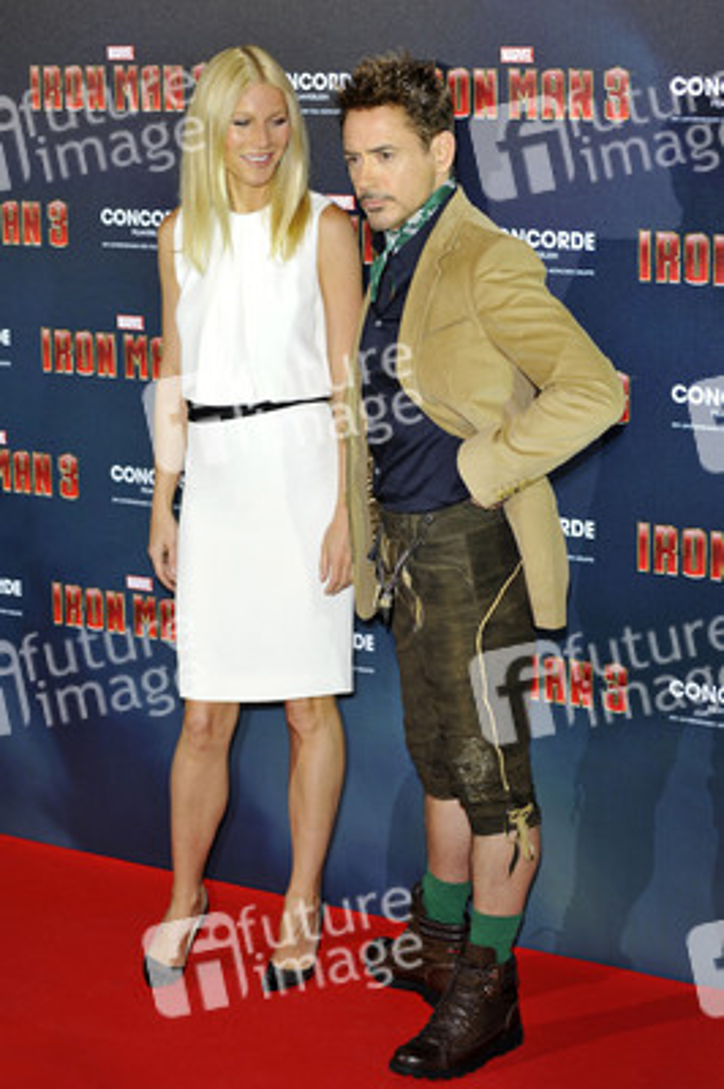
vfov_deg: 25.4
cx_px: 362
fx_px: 2417
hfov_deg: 17.0
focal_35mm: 80
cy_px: 544
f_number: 4.5
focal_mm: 80
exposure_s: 1/250
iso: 500
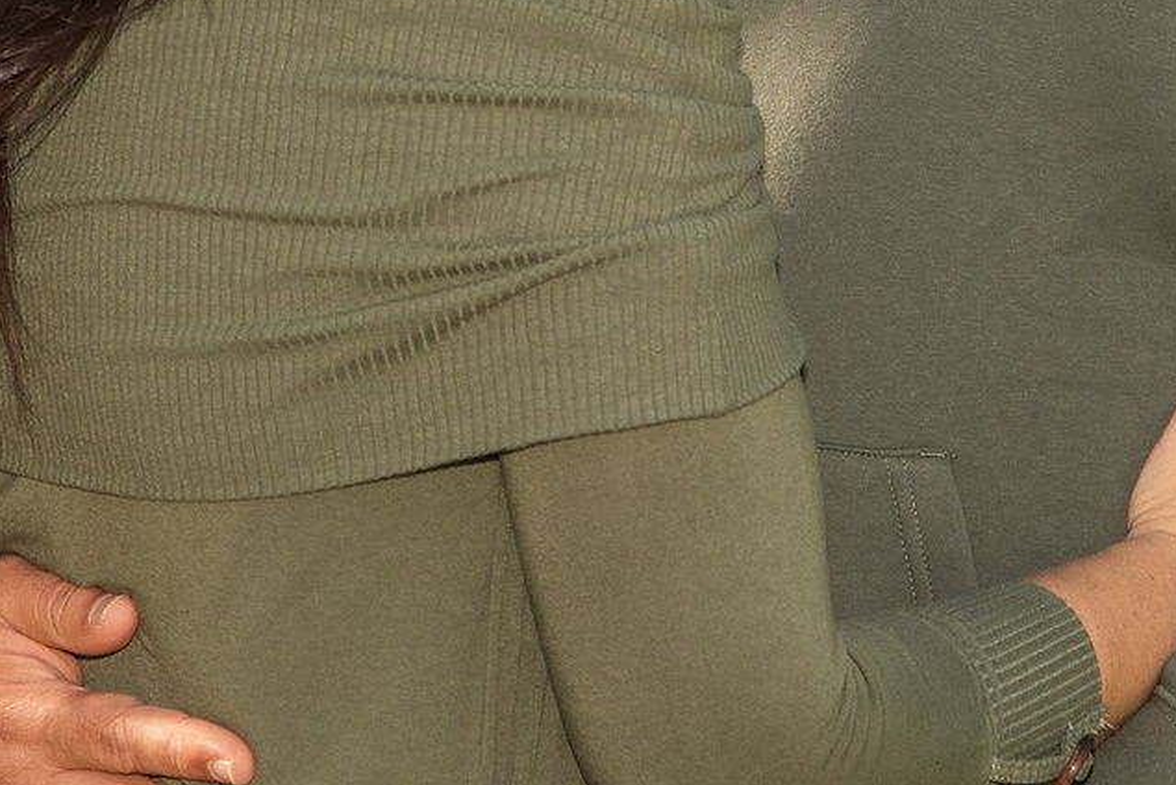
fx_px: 9085
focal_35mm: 278
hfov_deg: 7.4
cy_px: -151
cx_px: 620
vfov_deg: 4.9
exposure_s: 1/2500
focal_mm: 69
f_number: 2.8
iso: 500
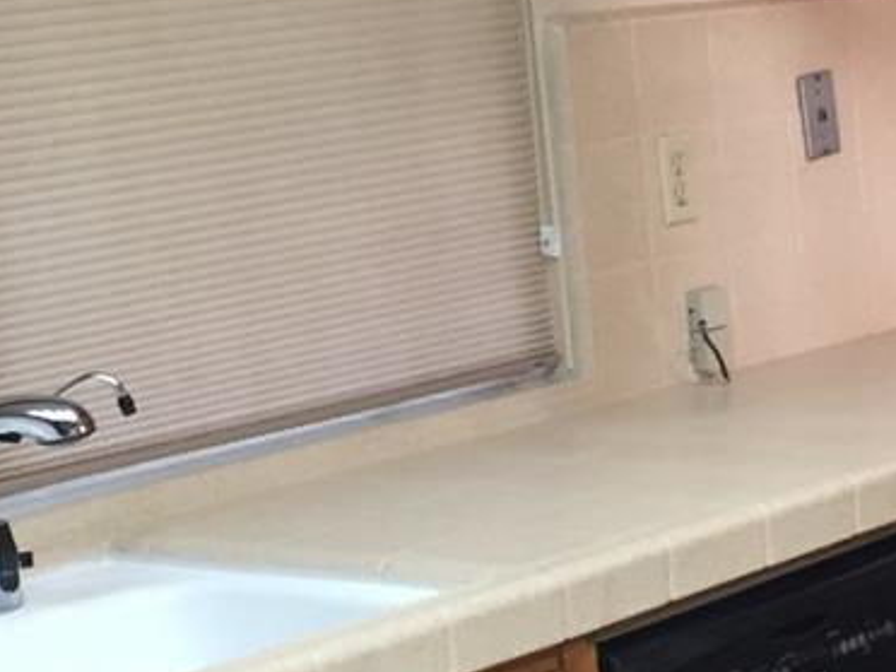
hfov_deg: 16.7
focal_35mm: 117
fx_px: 3028
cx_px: 665
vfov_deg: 12.7
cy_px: 277
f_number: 2.2
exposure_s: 1/30
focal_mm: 4.15
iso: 80
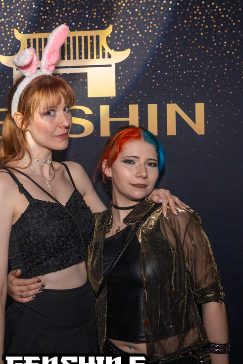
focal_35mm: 54
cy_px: 180
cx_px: 56
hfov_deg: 24.7
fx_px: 546
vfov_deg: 36.9
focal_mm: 29.5
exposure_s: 1/125
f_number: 3.2
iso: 1250
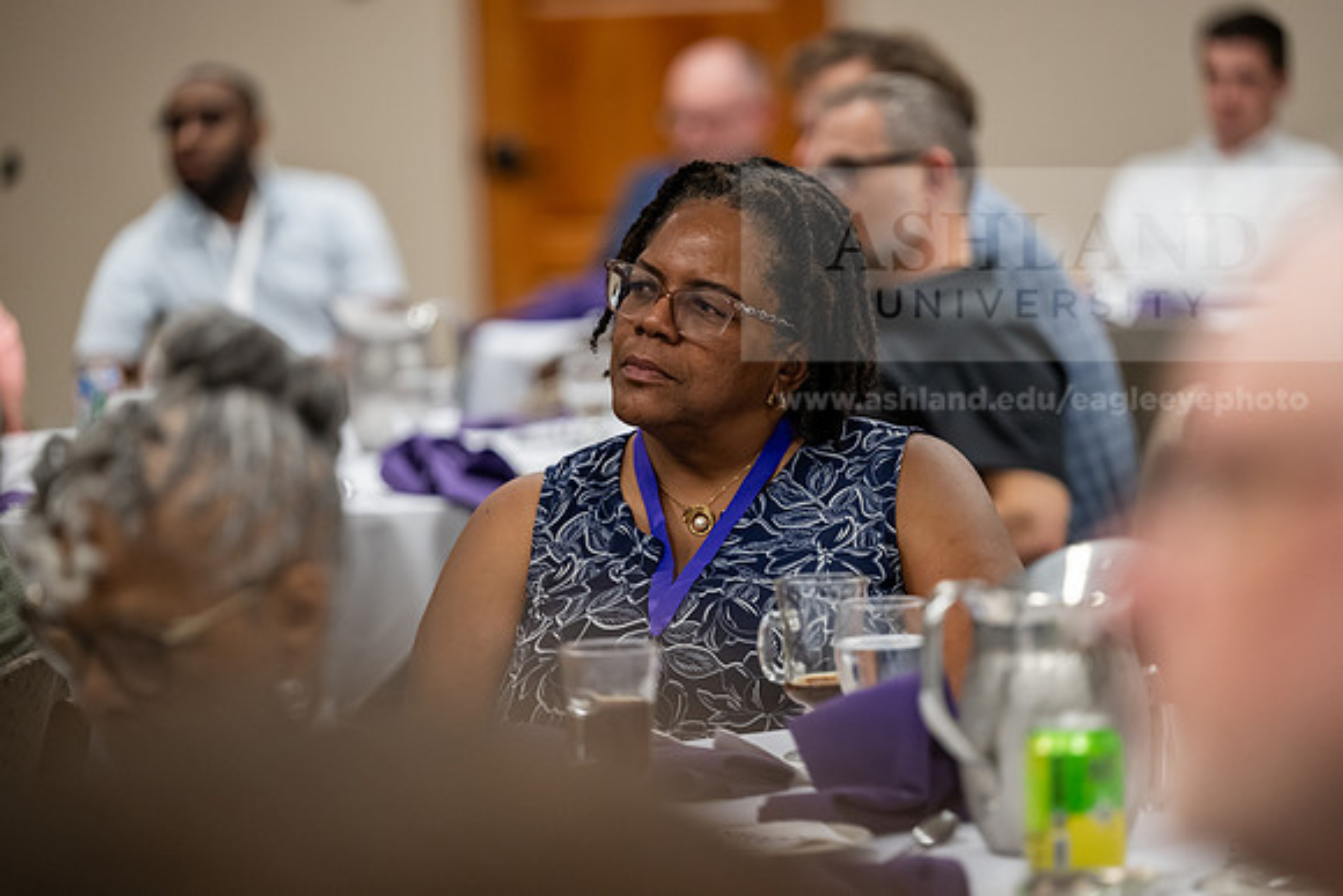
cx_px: 672
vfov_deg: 8.6
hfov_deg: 12.8
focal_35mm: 160
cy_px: 448
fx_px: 5970
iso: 1600
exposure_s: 1/200
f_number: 2.8
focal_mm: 160
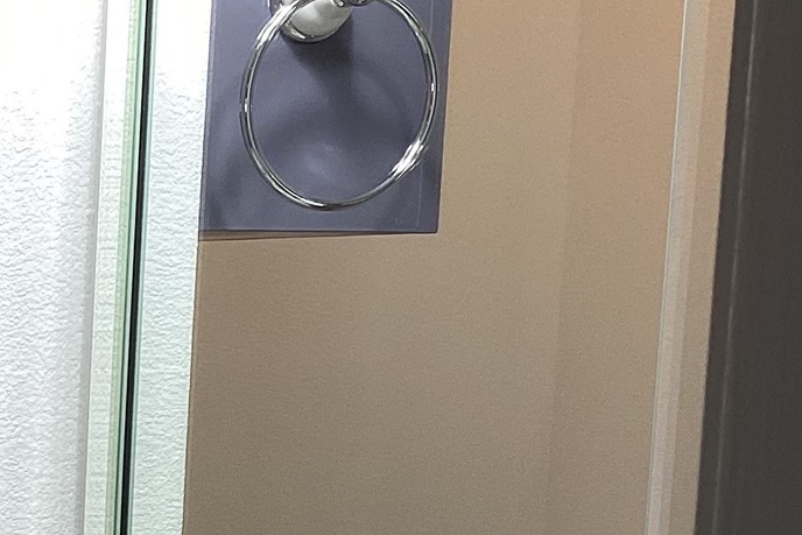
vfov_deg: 13.9
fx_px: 2139
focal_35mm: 96
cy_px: 628
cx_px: -388
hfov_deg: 18.8
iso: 50
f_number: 2.4
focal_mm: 3.3
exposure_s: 1/60
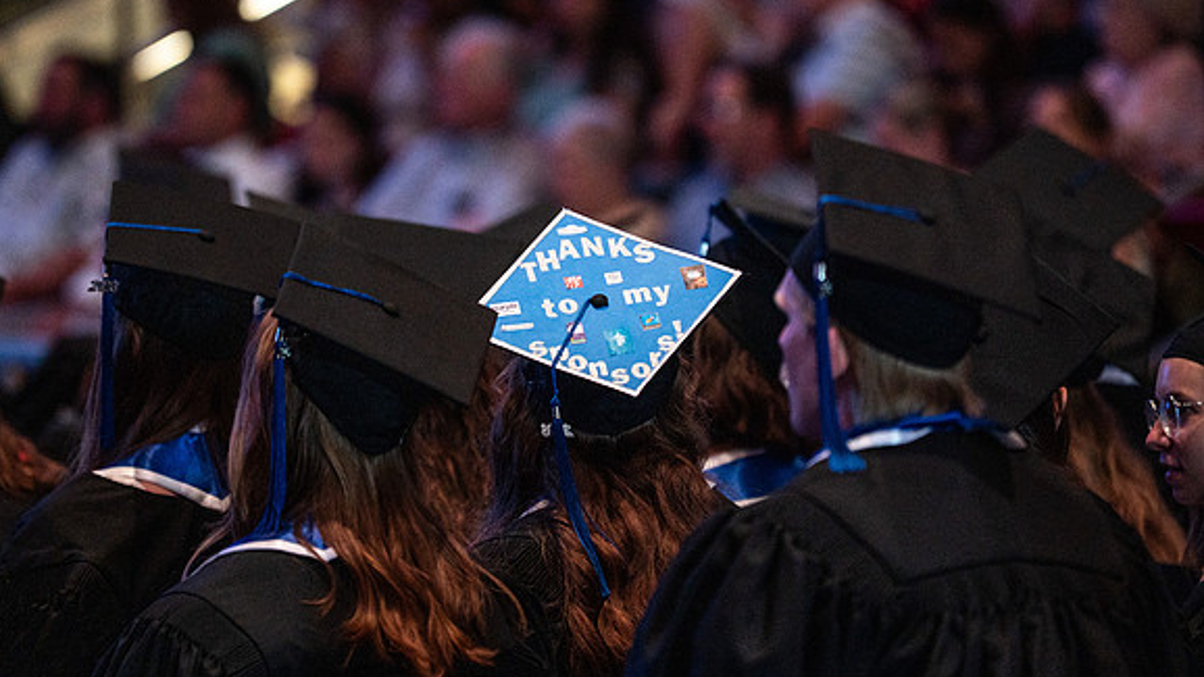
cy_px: 290
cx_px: 565
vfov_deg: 4.7
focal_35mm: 261
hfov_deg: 8.3
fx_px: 8332
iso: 1600
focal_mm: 200
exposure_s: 1/125
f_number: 2.8
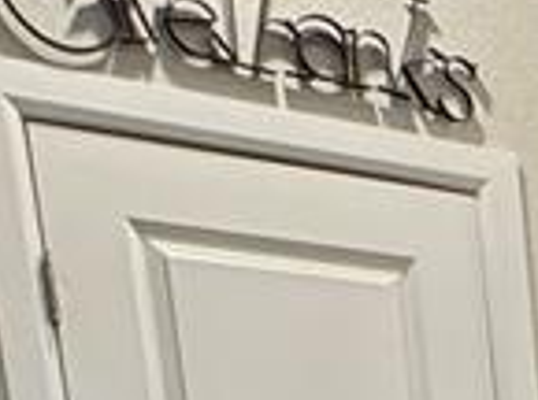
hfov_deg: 15.3
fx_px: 1535
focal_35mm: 99
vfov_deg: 12.1
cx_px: 1121
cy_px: 950
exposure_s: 1/60
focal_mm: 2.22
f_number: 2.2
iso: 200
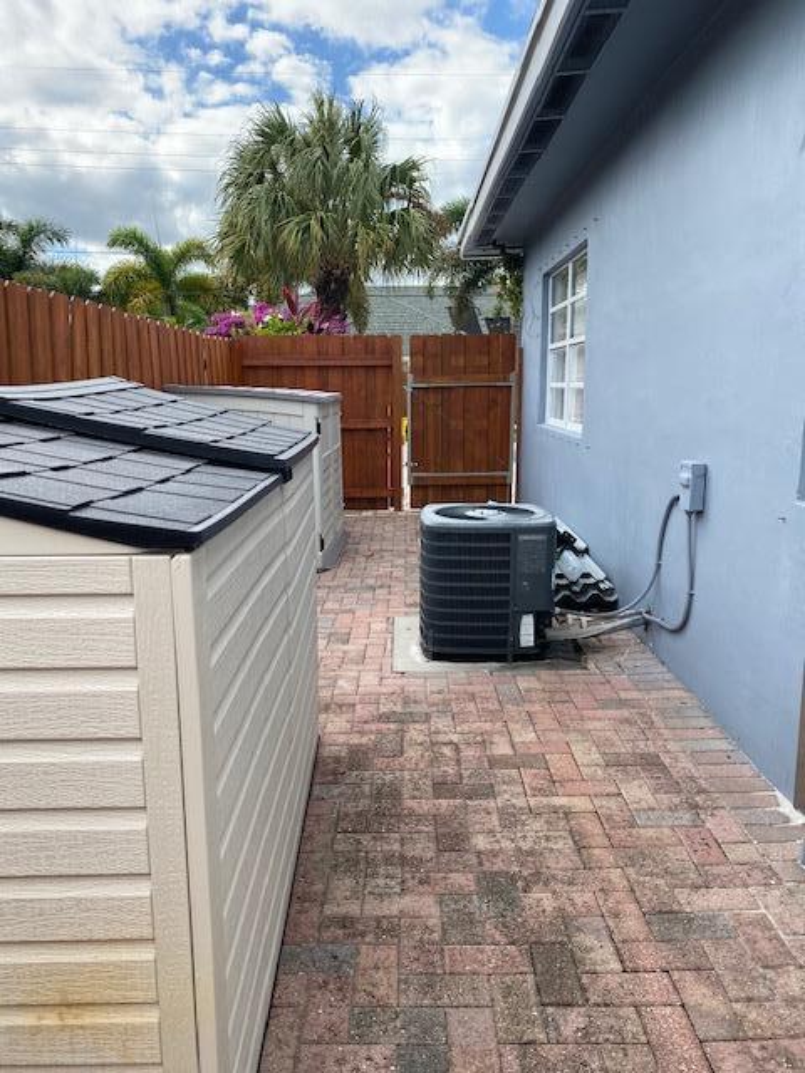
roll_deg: -0.2
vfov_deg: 67.3
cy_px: 536
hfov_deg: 53.1
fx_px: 806
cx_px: 402
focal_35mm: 26
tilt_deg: -9.4
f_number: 1.8
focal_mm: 4.25
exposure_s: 1/1073
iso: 32
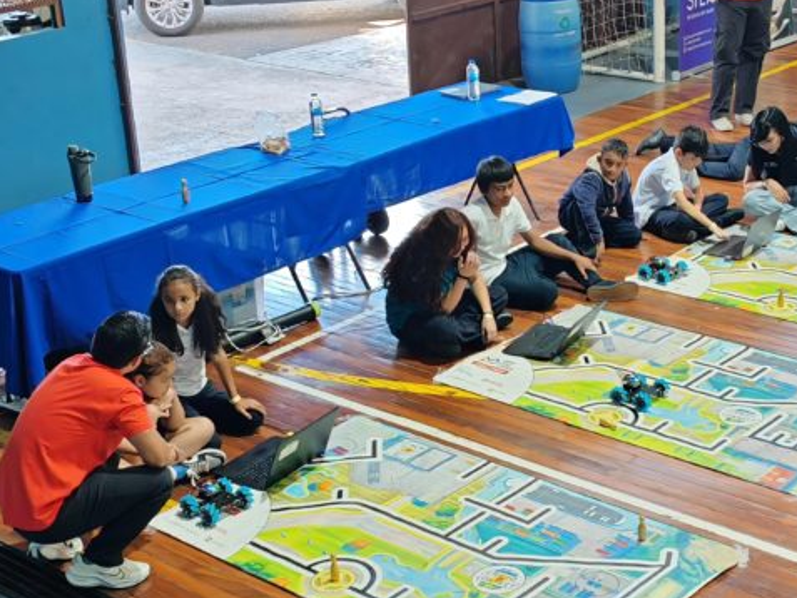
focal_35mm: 66
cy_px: 284
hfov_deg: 29.0
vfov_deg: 22.3
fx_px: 1520
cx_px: 575
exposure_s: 1/120
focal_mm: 6.83
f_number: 2
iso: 200
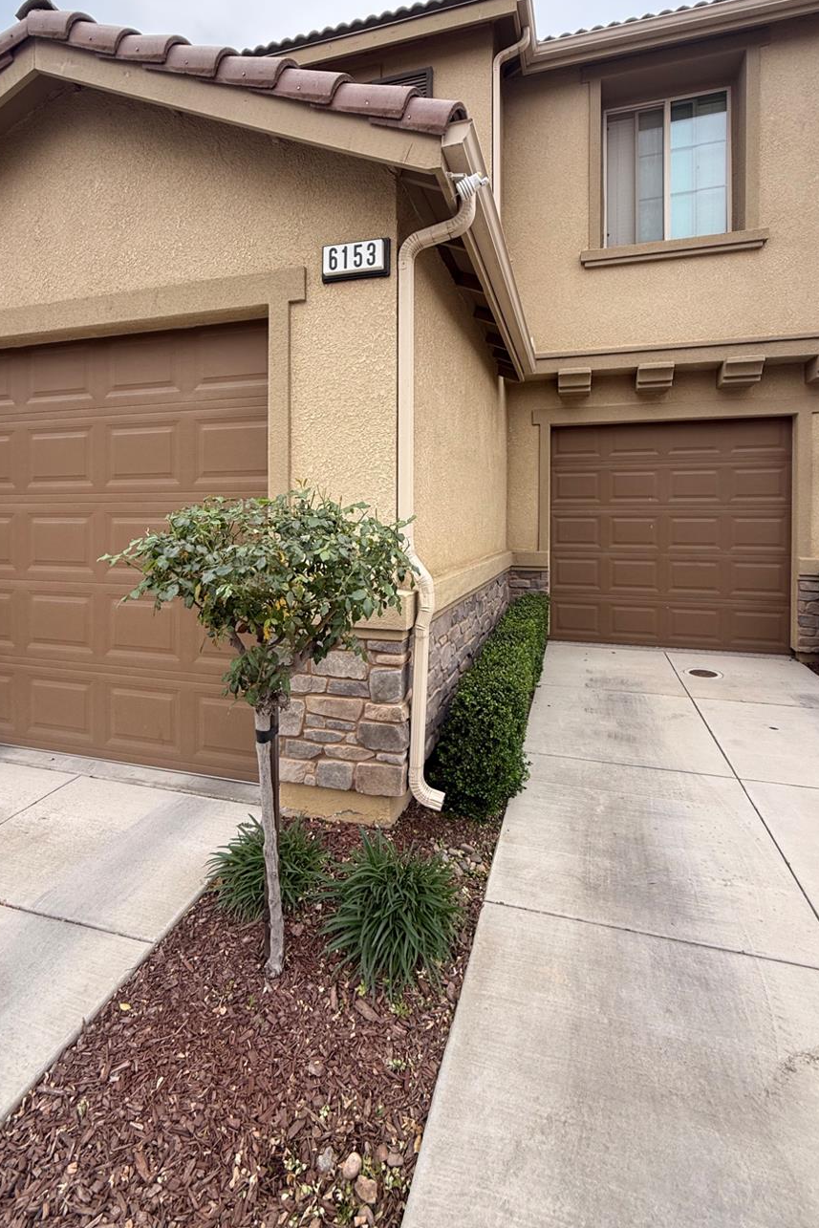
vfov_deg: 92.6
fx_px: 580
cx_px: 405
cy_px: 523
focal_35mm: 17
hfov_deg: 70.5
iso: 50
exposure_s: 1/370
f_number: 2.2
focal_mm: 2.22
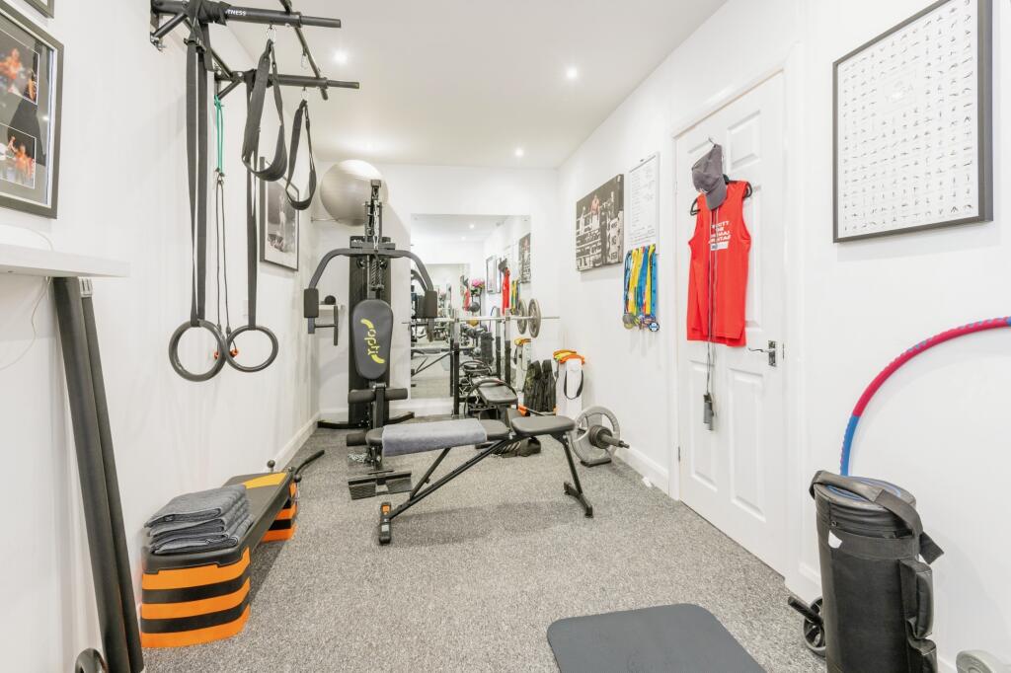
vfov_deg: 73.7
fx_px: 449
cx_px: 506
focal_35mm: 16
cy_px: 336
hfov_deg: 96.8
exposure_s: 1/4
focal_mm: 16
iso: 320
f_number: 8
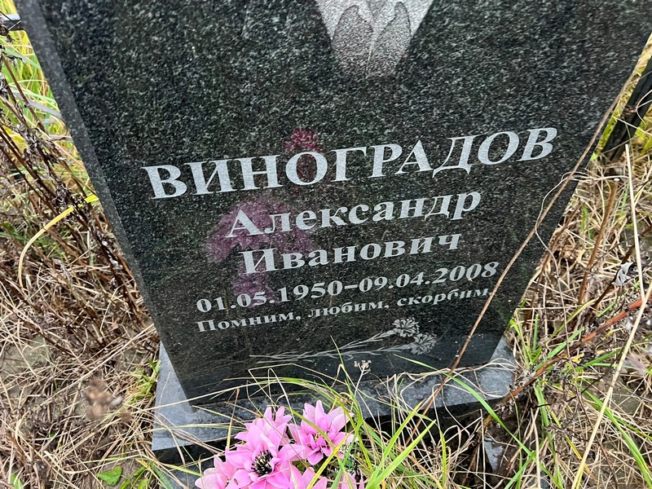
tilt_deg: -45.7
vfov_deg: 53.1
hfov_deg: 67.3
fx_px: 490
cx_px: 326
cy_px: 244
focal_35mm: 26
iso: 500
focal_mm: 5.7
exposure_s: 1/47
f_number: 1.5
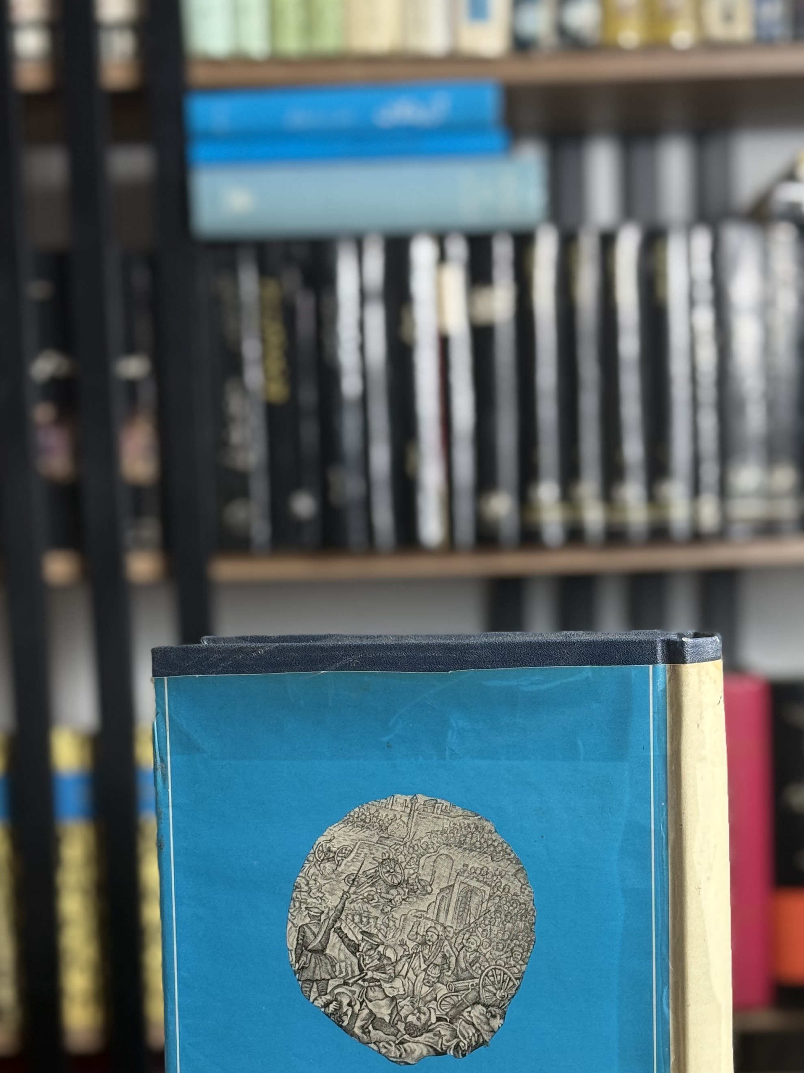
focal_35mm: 73
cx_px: 509
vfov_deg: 26.4
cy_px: 768
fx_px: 2261
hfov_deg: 20.1
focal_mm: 6.76
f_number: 1.78
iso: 64
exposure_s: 1/50
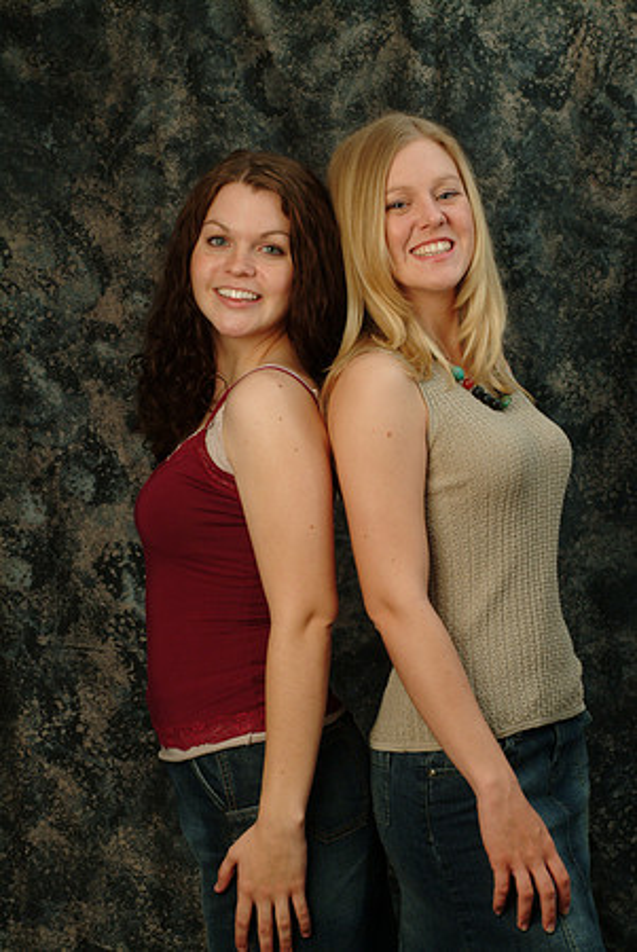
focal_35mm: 118
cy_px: 476
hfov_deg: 11.6
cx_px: 318
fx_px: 3138
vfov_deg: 17.3
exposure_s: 1/125
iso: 400
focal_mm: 79
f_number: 16
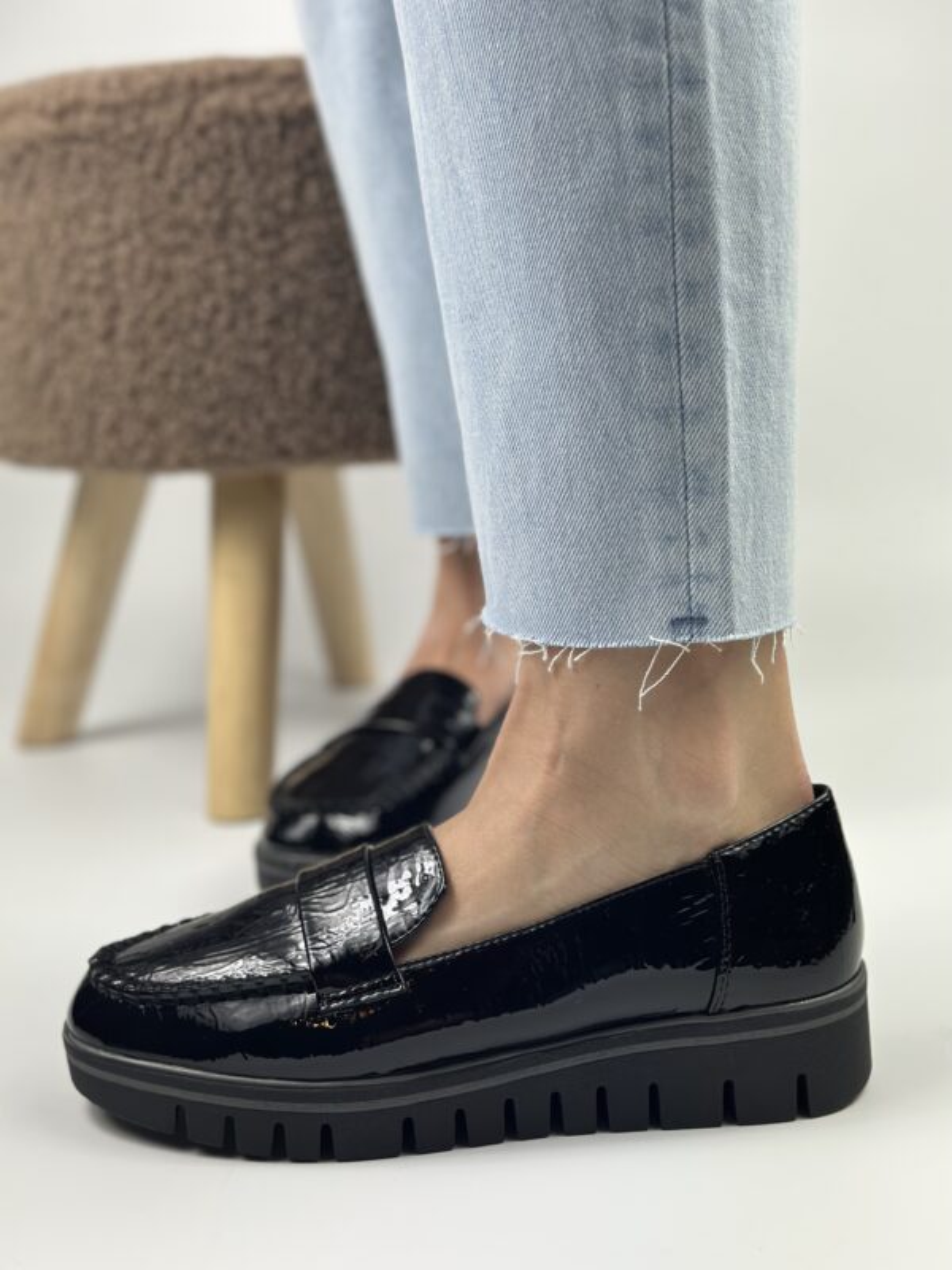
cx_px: 476
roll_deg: +3.3
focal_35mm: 48
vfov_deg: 39.7
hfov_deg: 30.3
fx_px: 1760
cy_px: 635
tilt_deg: -10.8
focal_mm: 6.86
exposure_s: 1/944
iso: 80
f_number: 1.78
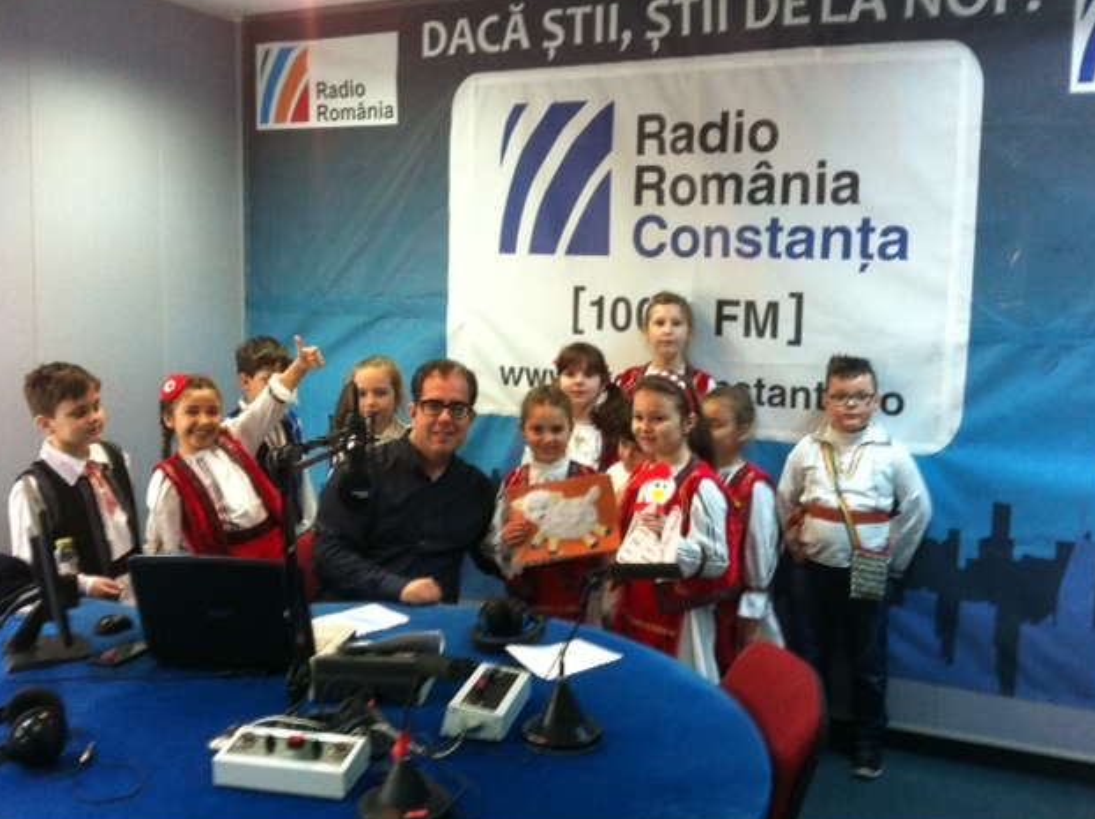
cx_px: 551
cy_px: 416
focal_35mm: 36
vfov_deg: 39.6
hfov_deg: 51.4
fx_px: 1137
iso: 160
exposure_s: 1/15
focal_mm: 3.85
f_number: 2.8
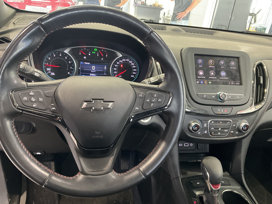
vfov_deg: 48.2
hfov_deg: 61.7
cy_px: 102
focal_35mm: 29
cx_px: 136
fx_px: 228
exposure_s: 1/40
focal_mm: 3
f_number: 1.8
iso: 320
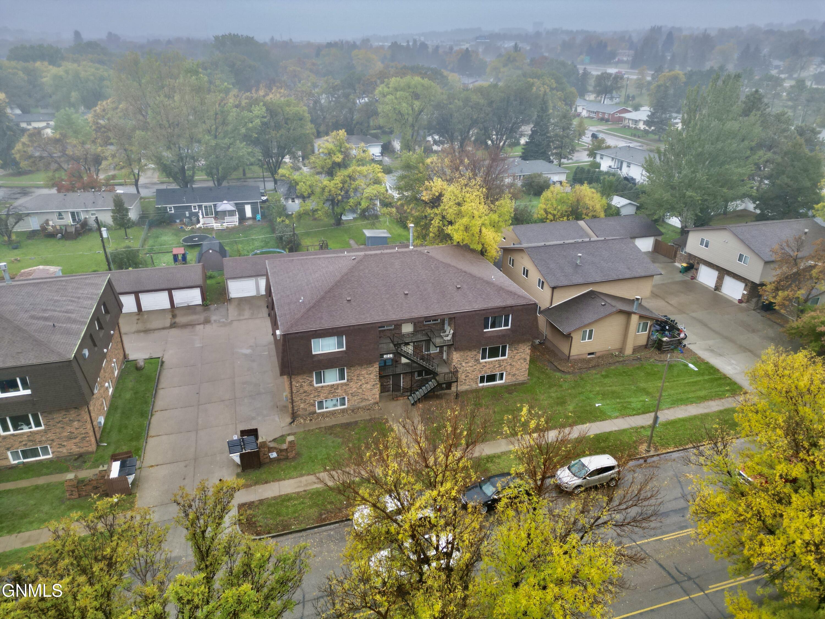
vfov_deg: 56.8
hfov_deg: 71.6
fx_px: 572
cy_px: 310
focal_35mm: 24
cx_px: 412
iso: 110
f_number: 1.7
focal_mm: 6.72
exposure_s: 1/240
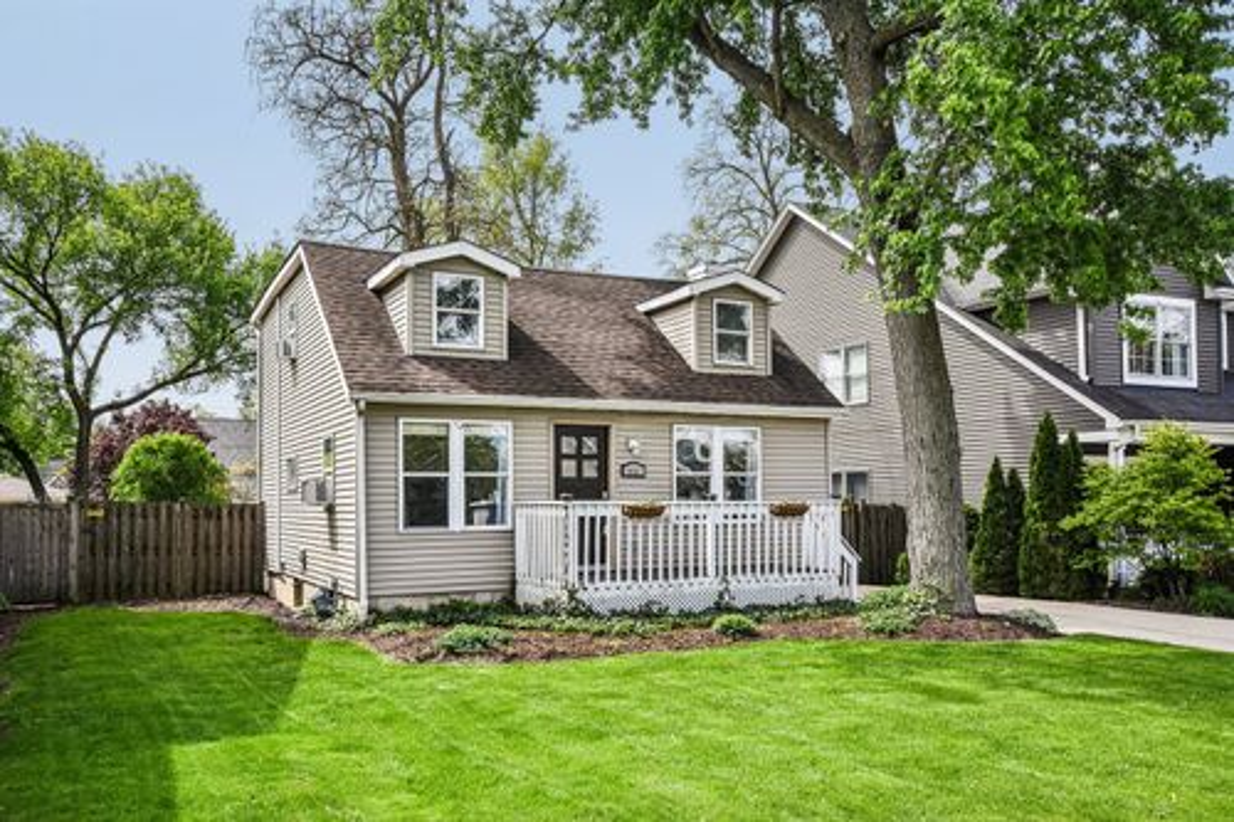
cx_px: 617
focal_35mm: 30
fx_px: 1028
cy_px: 411
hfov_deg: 61.9
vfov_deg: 43.6
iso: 500
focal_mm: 20
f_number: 8
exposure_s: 1/500
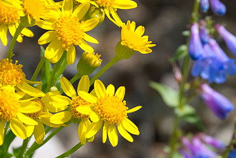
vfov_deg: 1.7
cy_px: 82
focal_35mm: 819
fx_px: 5371
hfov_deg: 2.5
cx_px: 186
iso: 250
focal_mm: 250
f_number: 7.1
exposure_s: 1/400
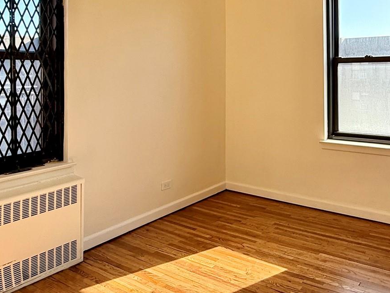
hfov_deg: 53.8
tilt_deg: +3.3
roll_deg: +1.0
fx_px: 372
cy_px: 70
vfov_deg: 41.6
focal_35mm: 33
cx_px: 271
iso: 64
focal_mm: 2.22
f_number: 2.2
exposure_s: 1/228
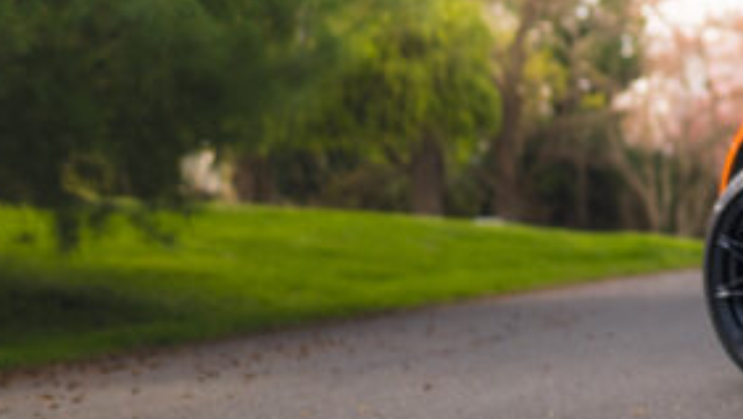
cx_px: 1186
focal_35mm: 133
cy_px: -96
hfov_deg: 14.8
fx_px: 2622
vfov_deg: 9.0
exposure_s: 1/1000
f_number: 1.4
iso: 50
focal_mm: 35
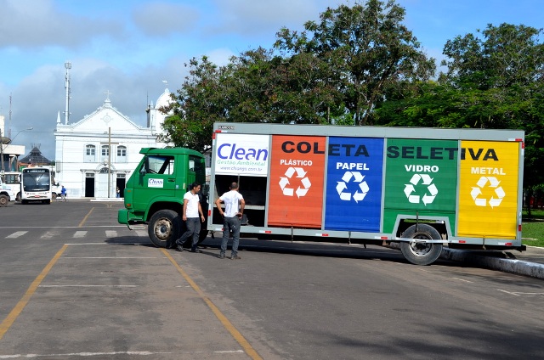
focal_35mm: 54
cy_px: 180
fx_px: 814
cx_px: 272
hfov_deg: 36.9
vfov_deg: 25.0
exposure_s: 1/250
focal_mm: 36
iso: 100
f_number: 8
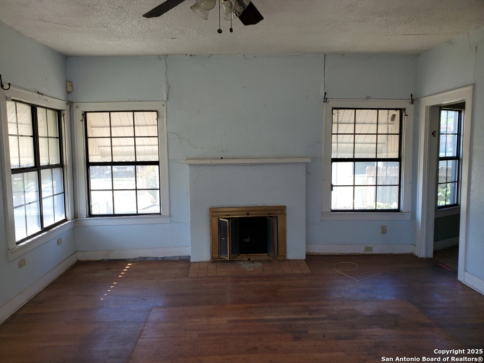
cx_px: 242
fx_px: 364
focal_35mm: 26
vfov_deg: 53.1
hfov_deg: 67.3
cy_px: 182
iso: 100
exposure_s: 1/100
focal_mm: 4.3
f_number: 2.4
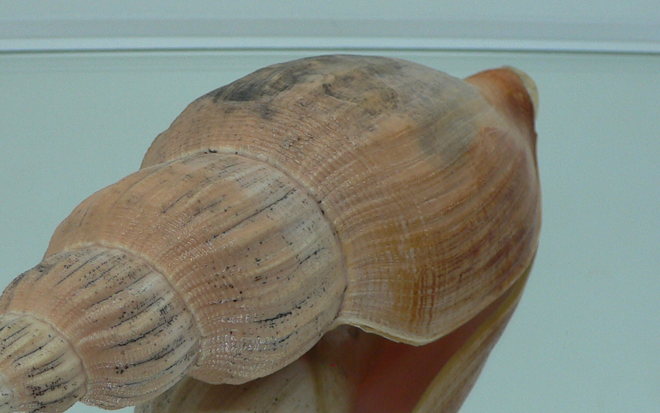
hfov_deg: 33.4
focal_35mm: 61
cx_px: 272
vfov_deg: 21.2
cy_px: 285
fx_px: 1097
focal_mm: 4.6
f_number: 2.8
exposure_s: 1/60
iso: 80
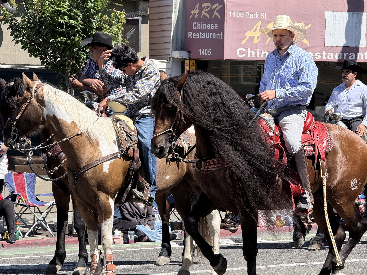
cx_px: 184
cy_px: 138
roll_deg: +0.0
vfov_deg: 12.3
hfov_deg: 16.4
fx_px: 1272
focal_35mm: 120
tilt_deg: +0.4
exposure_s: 1/2024
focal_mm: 15.66
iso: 64
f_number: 2.8
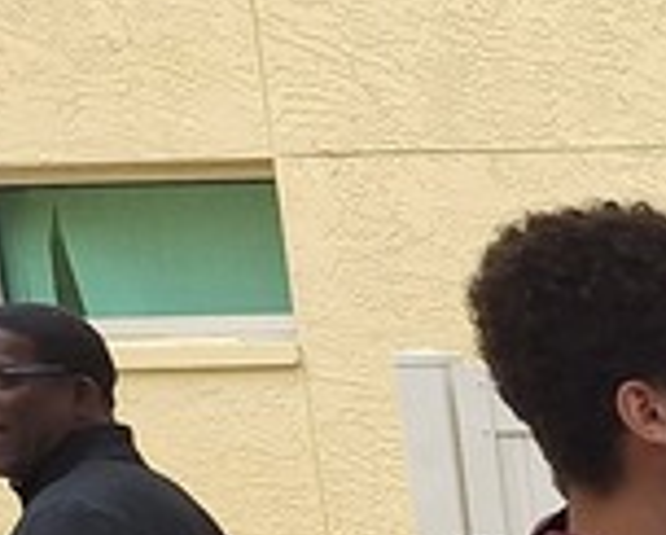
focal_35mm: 151
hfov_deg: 10.3
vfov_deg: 9.1
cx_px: 1788
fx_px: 2980
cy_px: 1333
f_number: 1.8
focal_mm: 5.54
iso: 40
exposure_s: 1/334
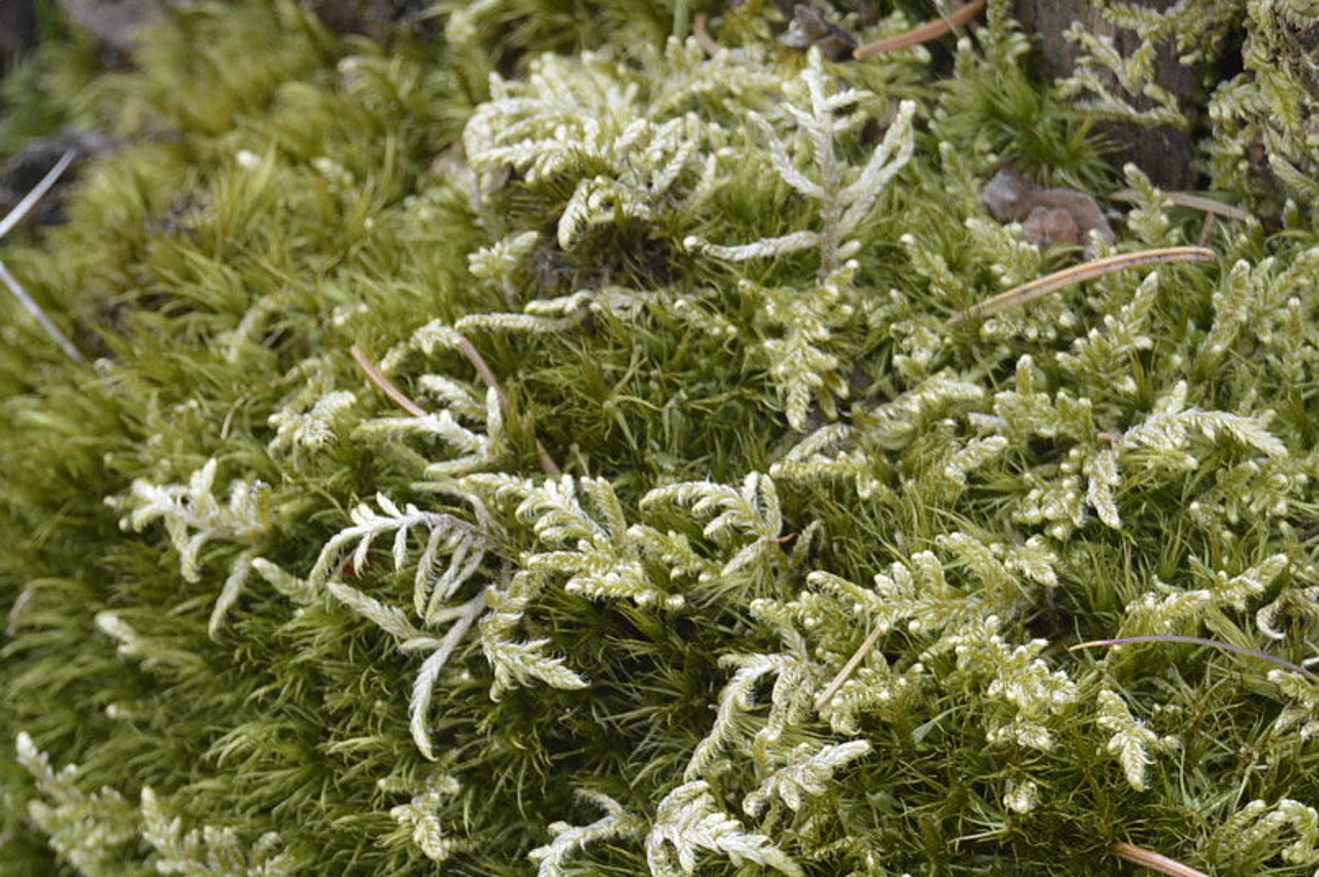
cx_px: 1119
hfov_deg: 12.5
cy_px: 749
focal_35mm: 164
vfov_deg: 8.3
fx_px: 6002
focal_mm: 55
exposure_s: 1/125
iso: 280
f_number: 5.6
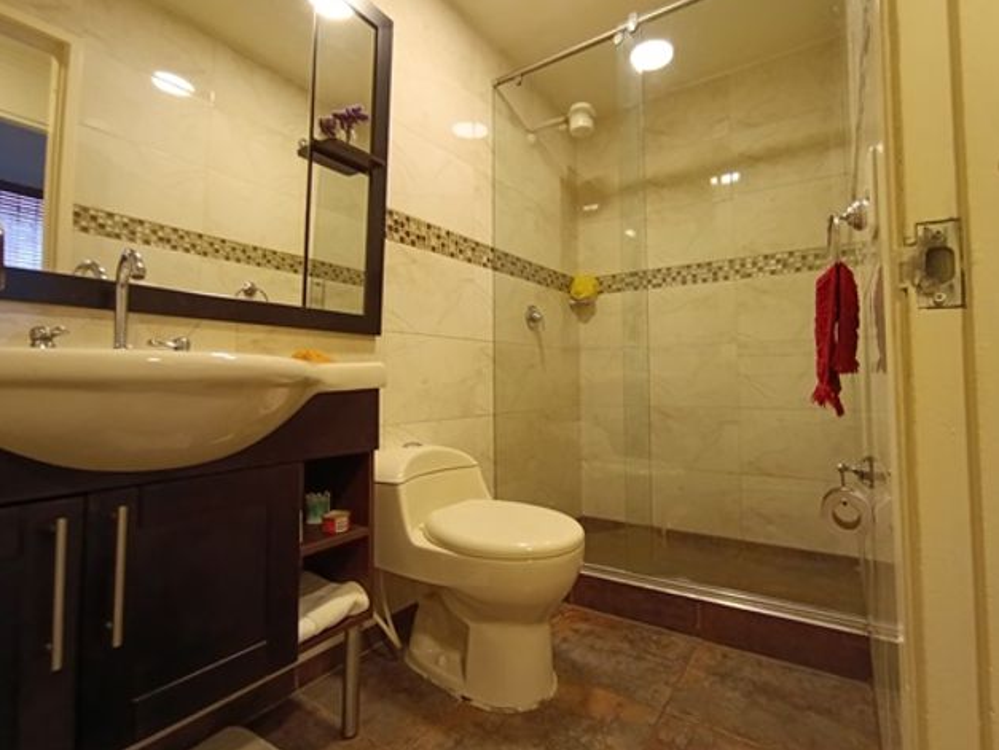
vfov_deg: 74.8
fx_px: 491
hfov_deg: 90.9
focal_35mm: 17
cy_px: 360
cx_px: 529
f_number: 2.2
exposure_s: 1/30
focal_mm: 1.65
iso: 320
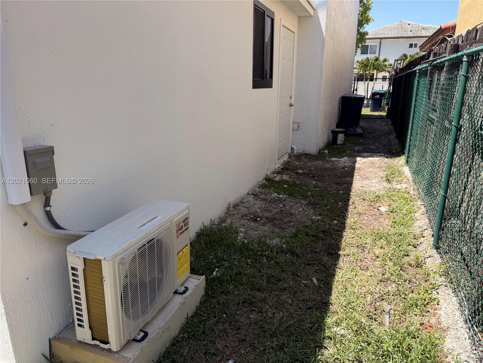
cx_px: 242
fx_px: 335
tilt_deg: -15.7
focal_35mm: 24
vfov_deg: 56.8
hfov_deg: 71.6
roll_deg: +0.8
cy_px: 182
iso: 80
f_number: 1.78
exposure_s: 1/2169
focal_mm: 6.76
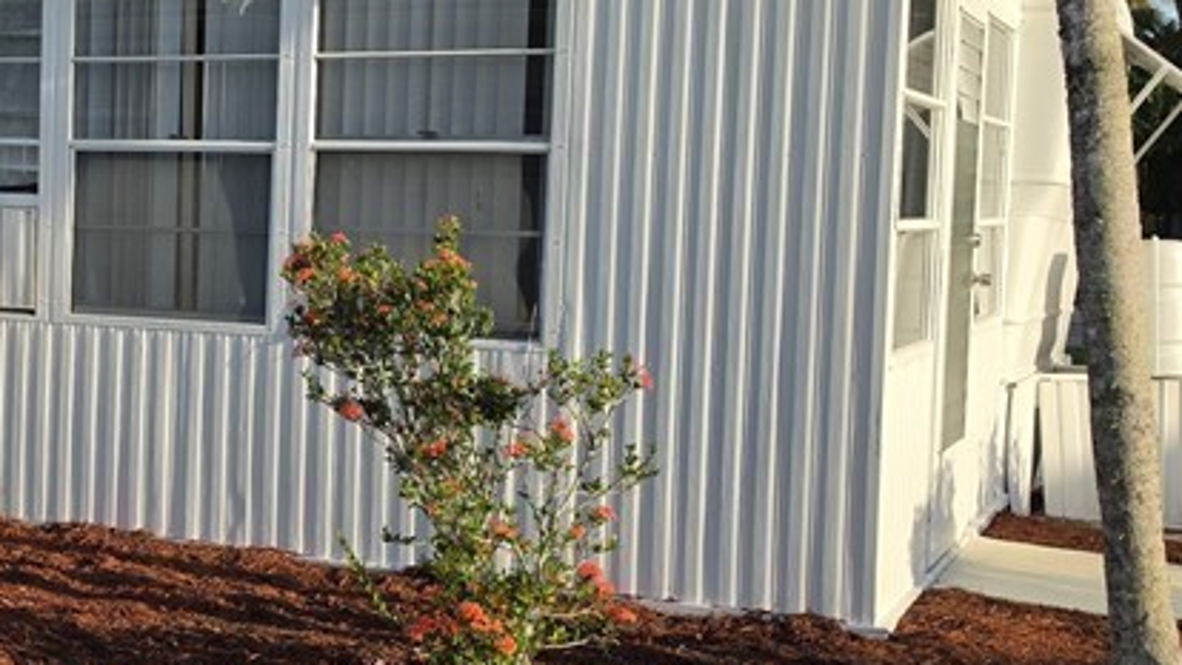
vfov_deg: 19.4
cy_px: 294
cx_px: 89
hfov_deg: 32.0
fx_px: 1943
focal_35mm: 62
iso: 64
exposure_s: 1/4648
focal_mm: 6.5
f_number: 1.4
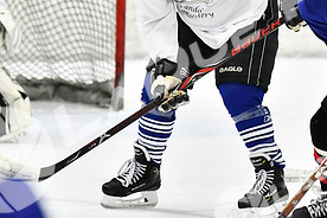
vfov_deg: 3.5
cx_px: 212
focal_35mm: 394
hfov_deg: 5.2
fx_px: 3579
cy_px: 39
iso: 6400
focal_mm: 125
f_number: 2.8
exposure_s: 1/1600
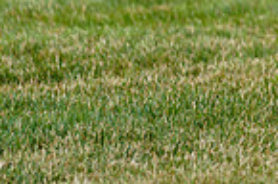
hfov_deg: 3.2
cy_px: -185
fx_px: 4885
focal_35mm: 634
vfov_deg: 2.2
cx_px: 506
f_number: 4
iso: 200
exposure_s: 1/500
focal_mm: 158
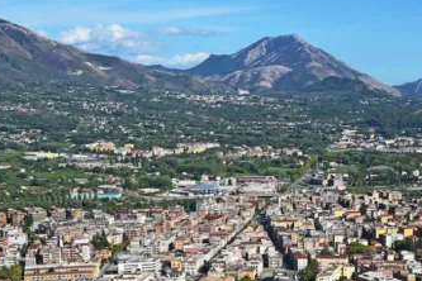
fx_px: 914
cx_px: 238
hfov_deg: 26.0
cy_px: 209
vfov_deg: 17.4
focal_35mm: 78
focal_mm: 44
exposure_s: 1/160
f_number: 13
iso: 100
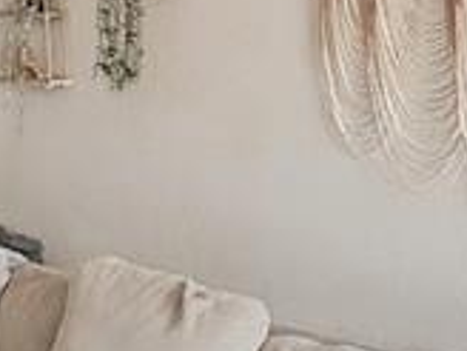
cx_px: -23
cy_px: 44
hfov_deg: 19.0
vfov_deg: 14.7
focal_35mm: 100
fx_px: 1349
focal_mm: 2.22
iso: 61
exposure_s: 1/39.7
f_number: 2.2
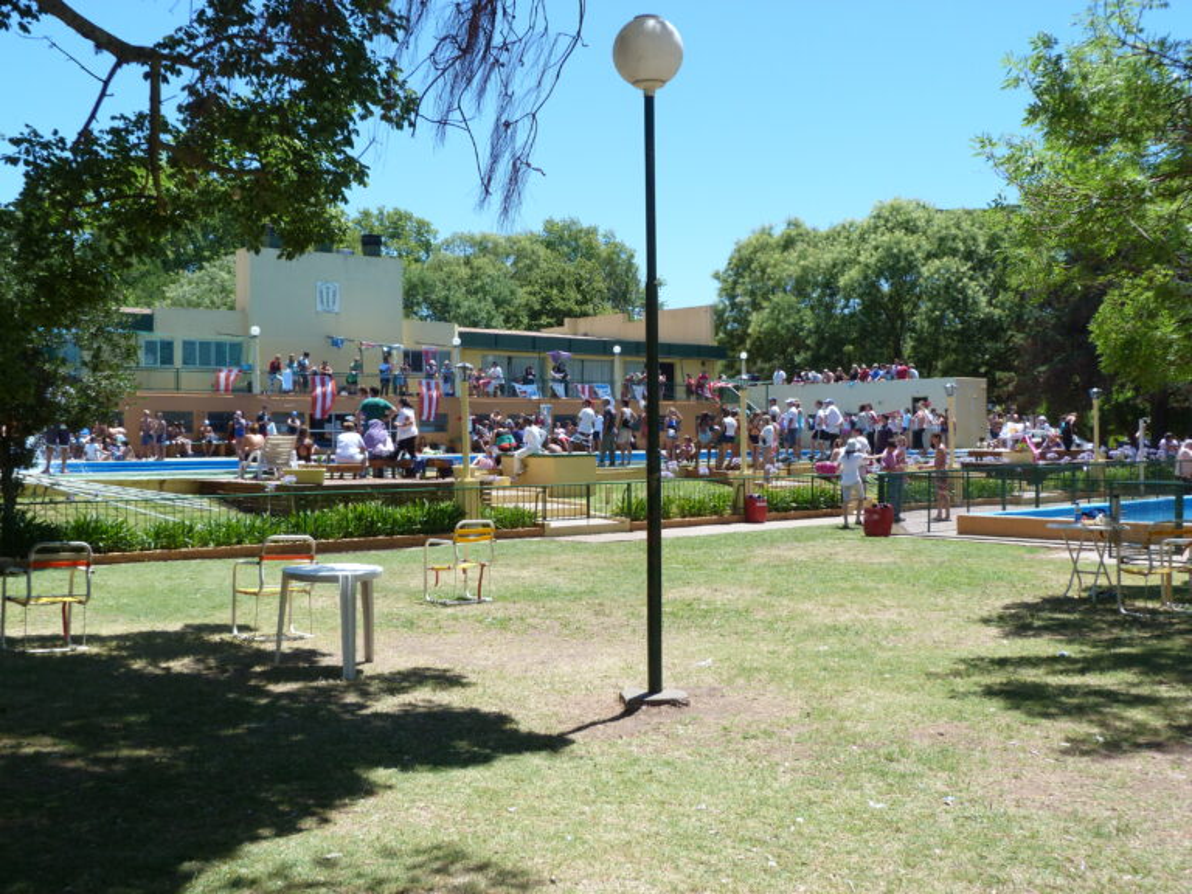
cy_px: 447
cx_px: 596
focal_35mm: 39
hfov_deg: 47.9
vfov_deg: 36.8
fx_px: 1343
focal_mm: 7
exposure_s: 1/500
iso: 80
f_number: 3.1
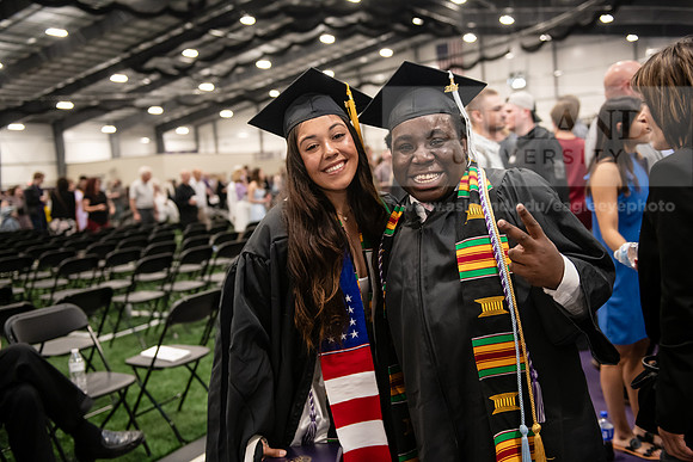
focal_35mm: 38
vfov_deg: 35.1
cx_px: 346
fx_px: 732
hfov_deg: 50.7
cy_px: 231
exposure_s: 1/160
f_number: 3.2
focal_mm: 38
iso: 2000
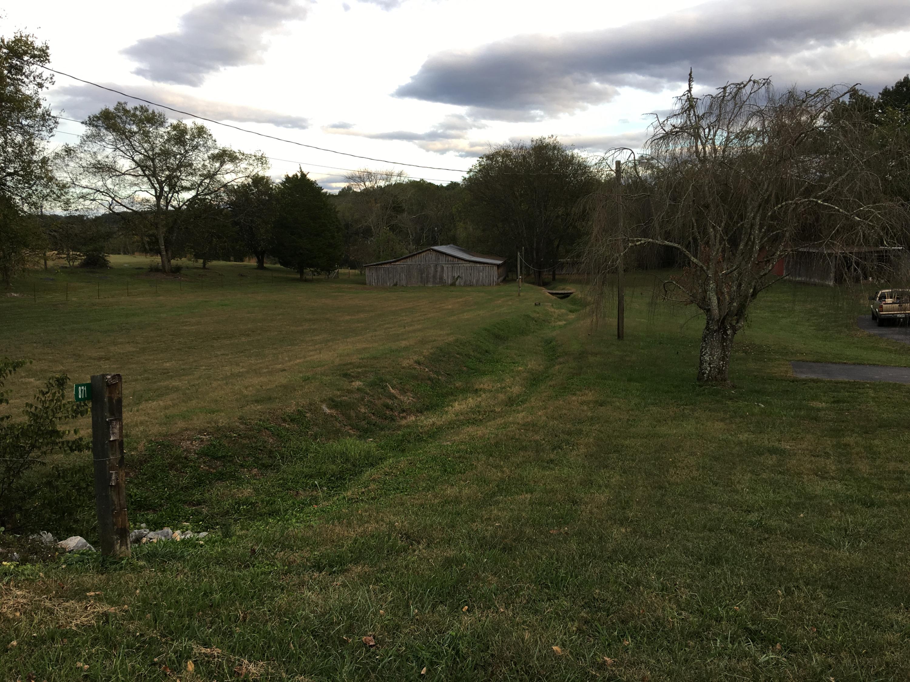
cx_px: 455
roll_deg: +1.1
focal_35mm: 29
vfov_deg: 48.2
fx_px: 762
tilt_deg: -6.7
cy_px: 341
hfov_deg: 61.7
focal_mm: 4.15
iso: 25
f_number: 2.2
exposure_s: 1/120
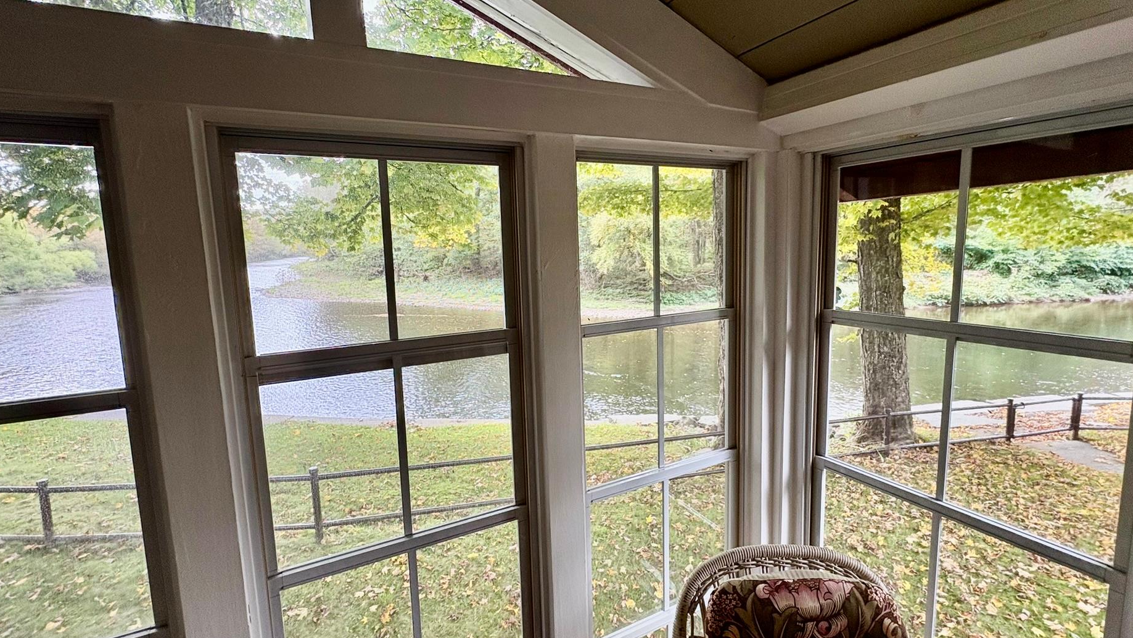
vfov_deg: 63.9
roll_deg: +0.9
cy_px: 305
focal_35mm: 17
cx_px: 567
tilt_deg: -8.0
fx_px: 511
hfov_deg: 95.9
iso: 100
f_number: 2.2
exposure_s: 1/106
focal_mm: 2.22
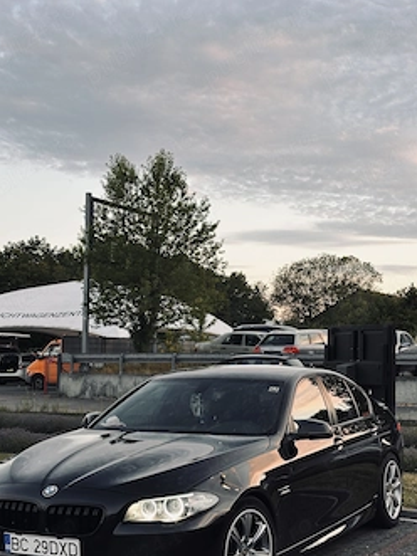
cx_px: 198
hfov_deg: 25.2
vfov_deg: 33.2
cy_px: 329
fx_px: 932
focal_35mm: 58
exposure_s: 1/126
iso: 50
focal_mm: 6.86
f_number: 1.78
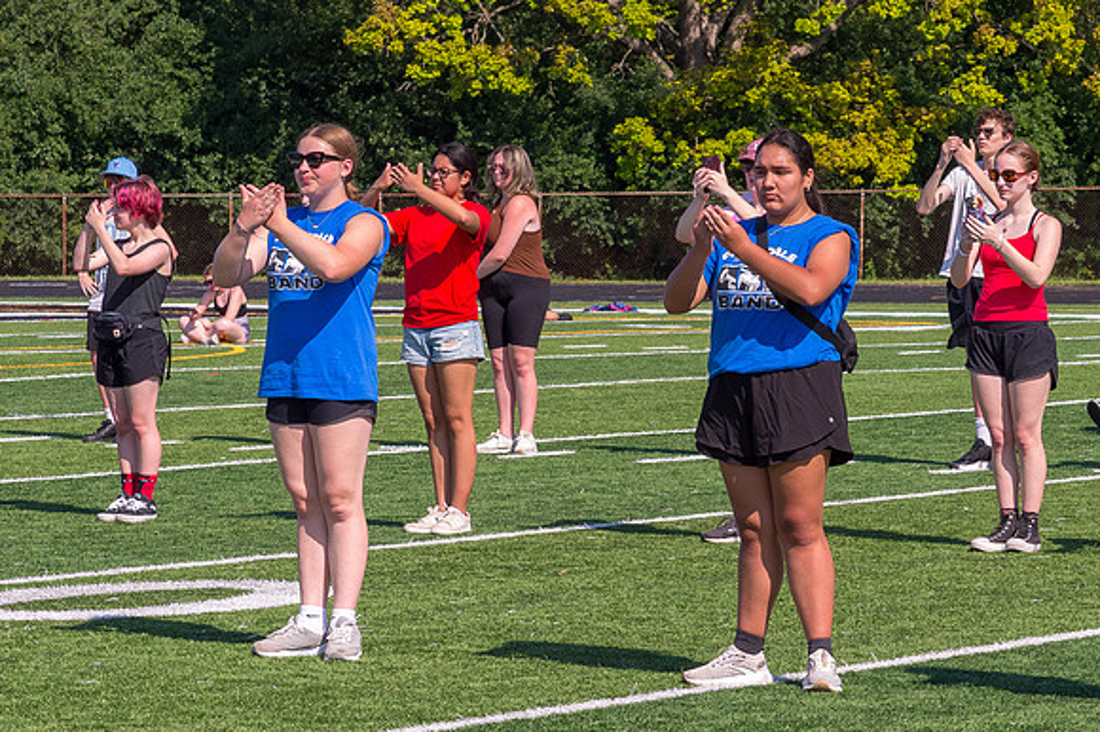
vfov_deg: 7.9
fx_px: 5277
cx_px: 760
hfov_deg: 11.9
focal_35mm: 173
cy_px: 274
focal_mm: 92
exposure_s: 1/500
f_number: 13
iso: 1250
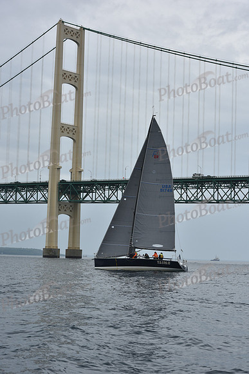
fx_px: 726
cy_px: 187
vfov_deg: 28.8
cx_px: 124
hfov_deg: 19.5
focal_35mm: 70
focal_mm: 70
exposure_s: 1/800
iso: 250
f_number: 9
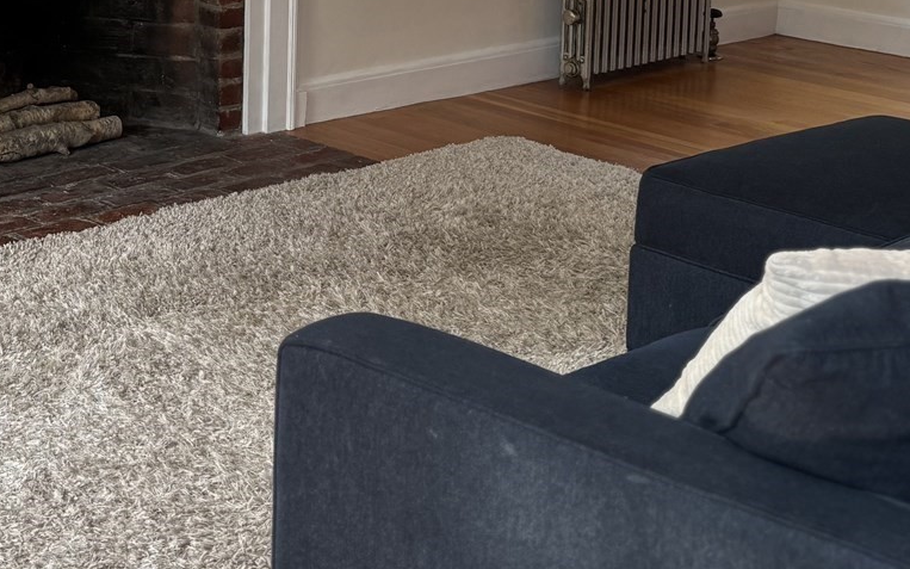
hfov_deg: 27.1
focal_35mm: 74
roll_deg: -1.4
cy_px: -128
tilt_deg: -6.2
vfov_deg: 16.8
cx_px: 137
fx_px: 1835
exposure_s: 1/121
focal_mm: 5.96
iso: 100
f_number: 1.6
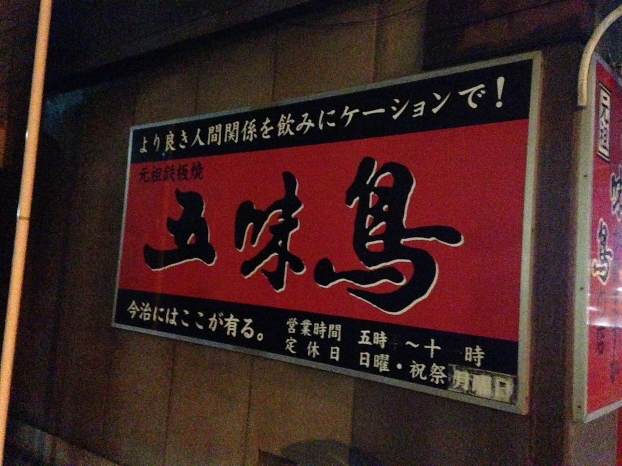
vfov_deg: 22.3
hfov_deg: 29.4
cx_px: 311
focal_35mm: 66
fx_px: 1186
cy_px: 233
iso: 3200
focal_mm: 4.12
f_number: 2.4
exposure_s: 1/15
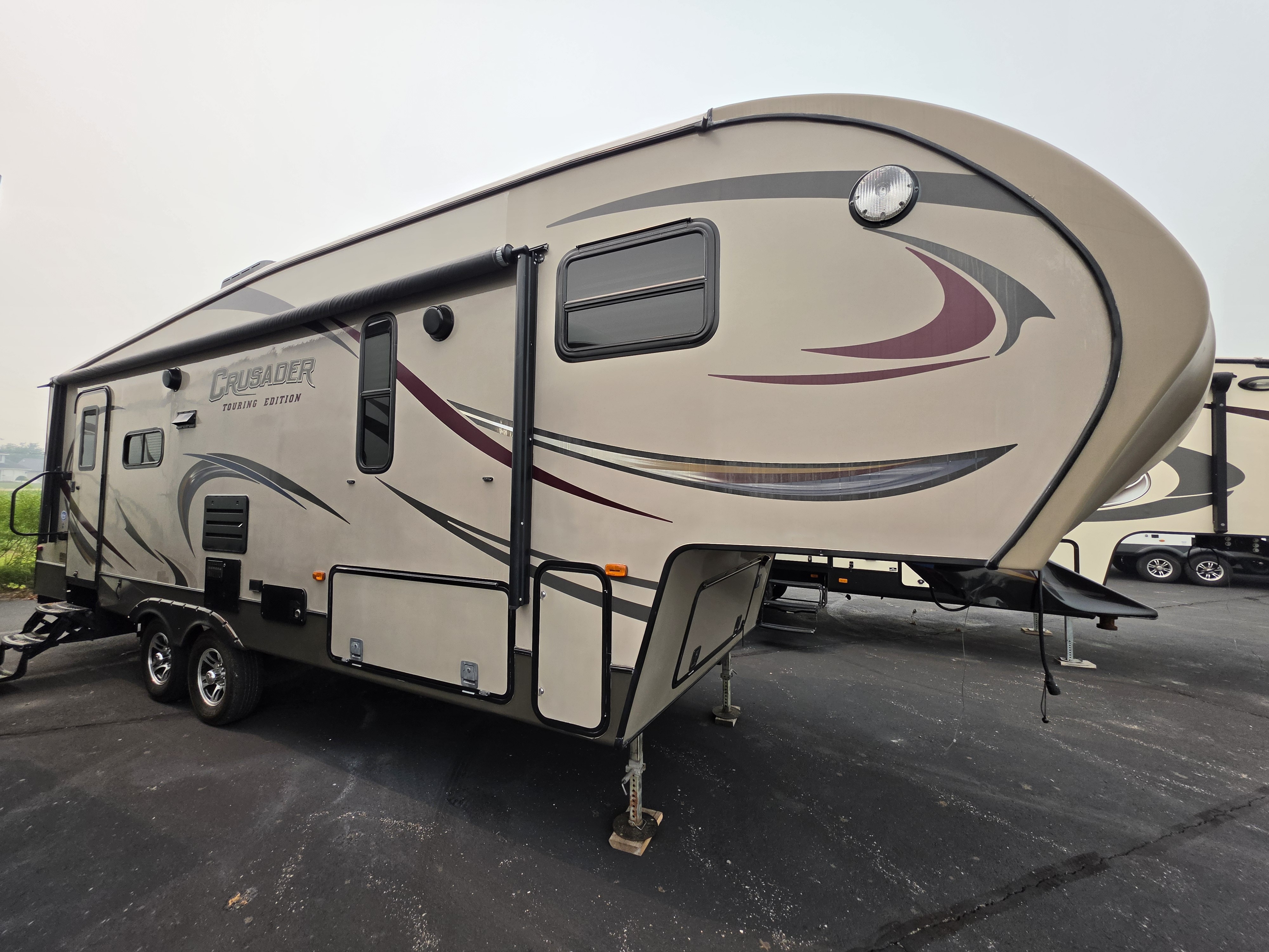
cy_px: 476
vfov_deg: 89.9
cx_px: 634
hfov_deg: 106.2
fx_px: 477
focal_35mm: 13
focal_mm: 2.2
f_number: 1.9
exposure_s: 1/2169
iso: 32
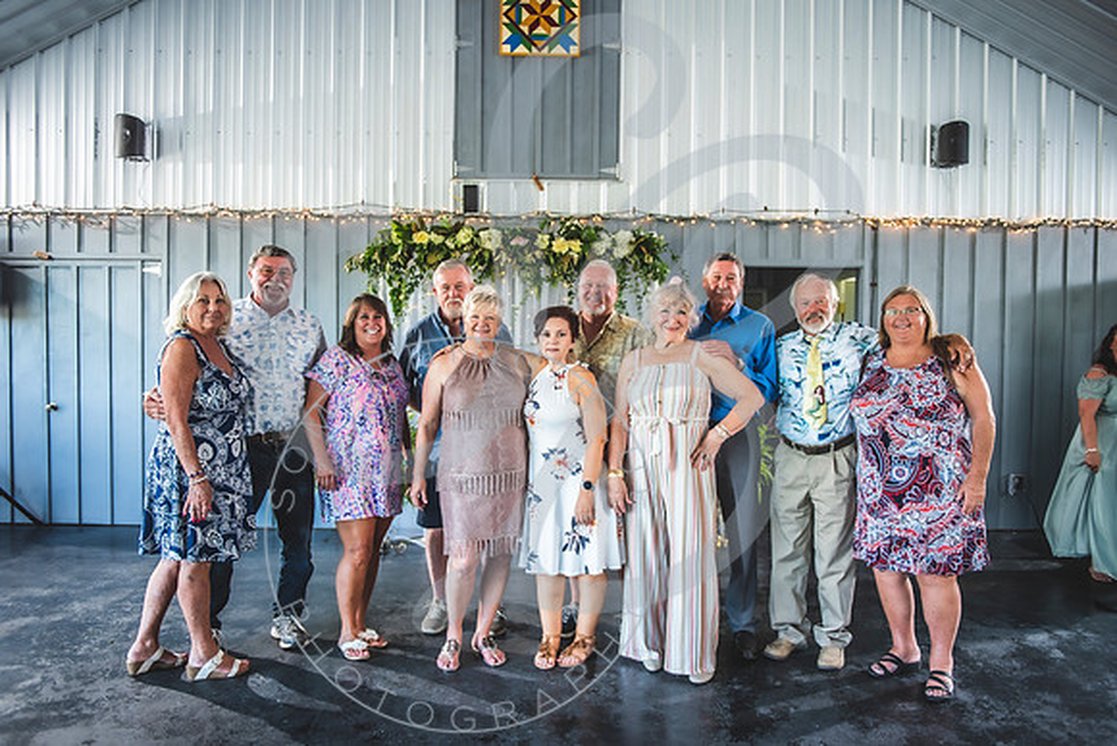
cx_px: 558
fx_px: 869
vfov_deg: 46.4
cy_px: 373
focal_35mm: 28
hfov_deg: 65.5
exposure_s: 1/125
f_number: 2.8
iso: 400
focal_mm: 28
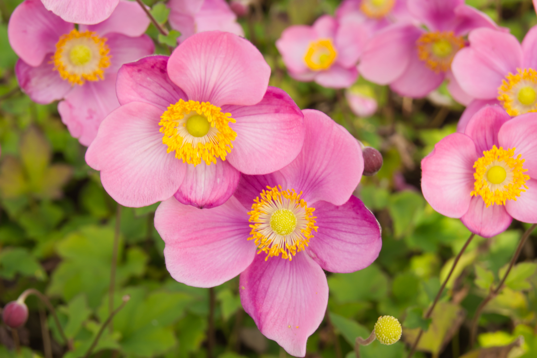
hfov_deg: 24.6
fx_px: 1231
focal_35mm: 82
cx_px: 268
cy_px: 179
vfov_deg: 16.6
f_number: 13
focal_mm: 55
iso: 250
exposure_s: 1/100
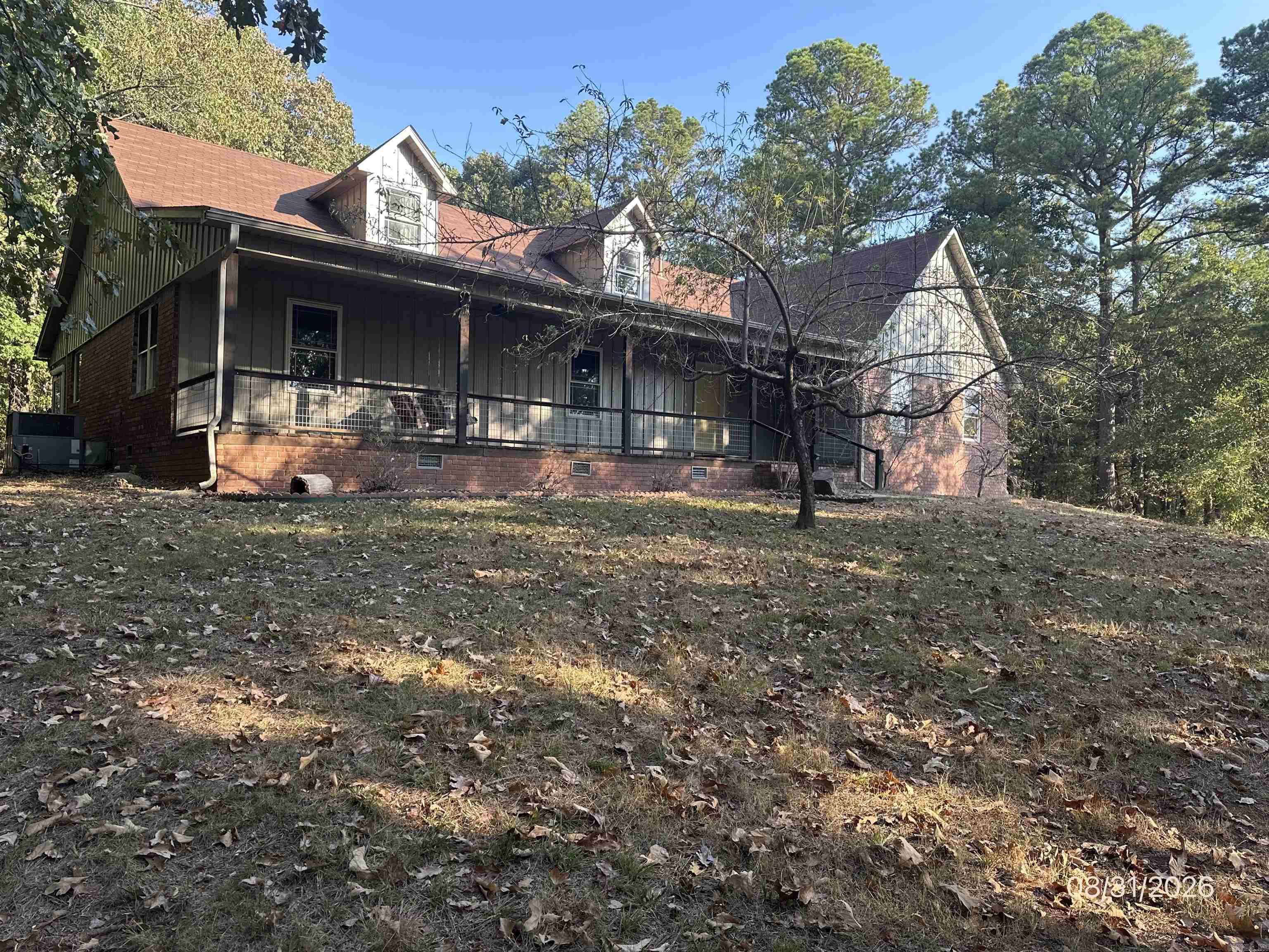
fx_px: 880
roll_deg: -1.0
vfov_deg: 56.8
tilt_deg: +2.9
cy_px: 476
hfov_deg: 71.6
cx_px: 634
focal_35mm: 24
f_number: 1.78
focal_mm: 6.86
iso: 80
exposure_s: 1/393
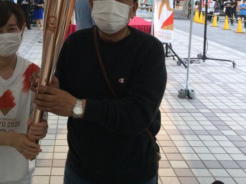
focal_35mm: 51
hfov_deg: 36.7
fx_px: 362
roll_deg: -0.3
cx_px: 65
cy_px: 37
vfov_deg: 28.0
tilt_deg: -7.5
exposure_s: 1/30
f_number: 2.4
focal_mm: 3.3
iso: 64
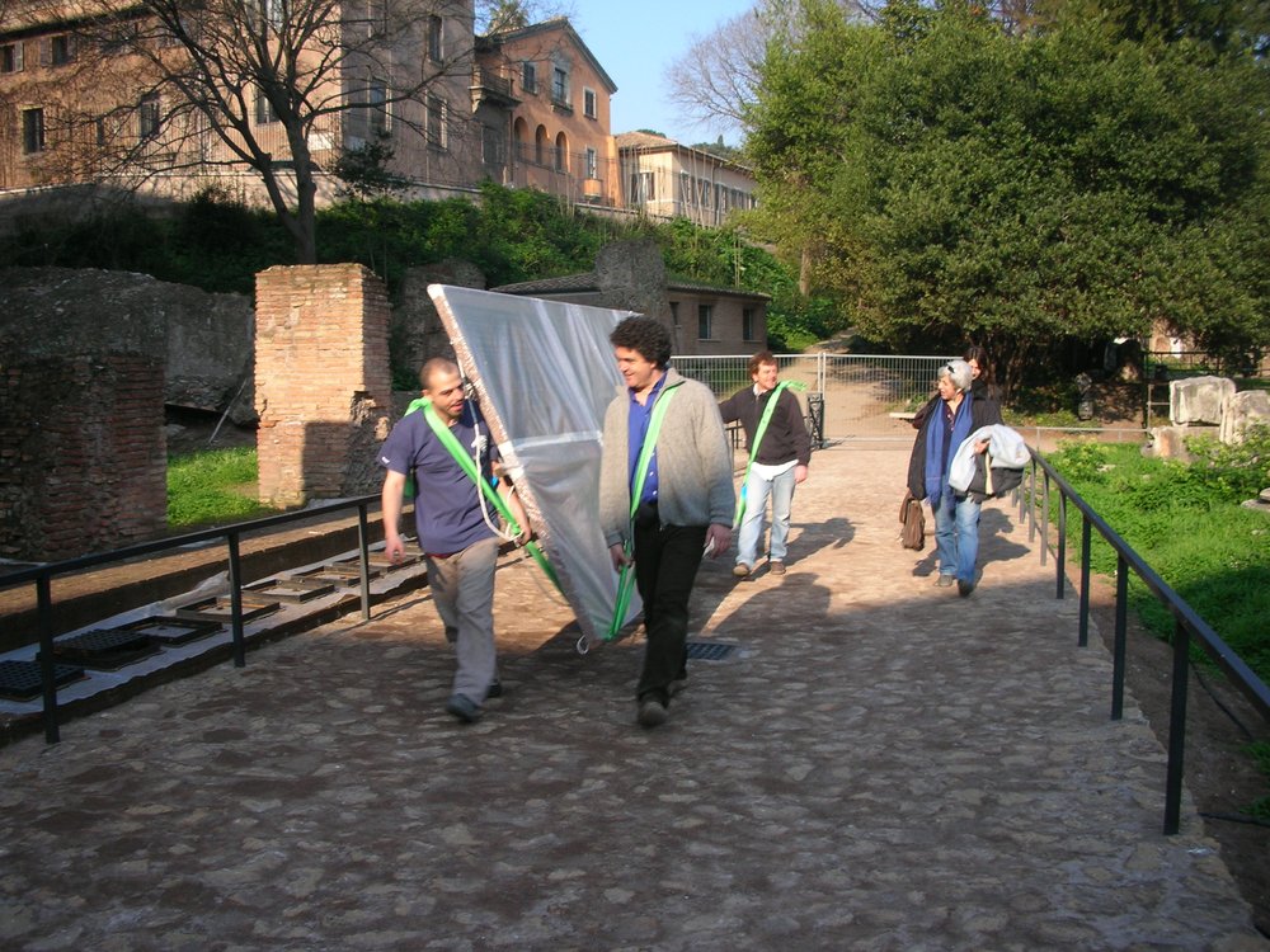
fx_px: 1284
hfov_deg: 52.6
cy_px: 476
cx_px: 635
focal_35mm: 35
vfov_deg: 40.7
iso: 50
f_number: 8.5
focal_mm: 5.8
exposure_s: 1/42.1
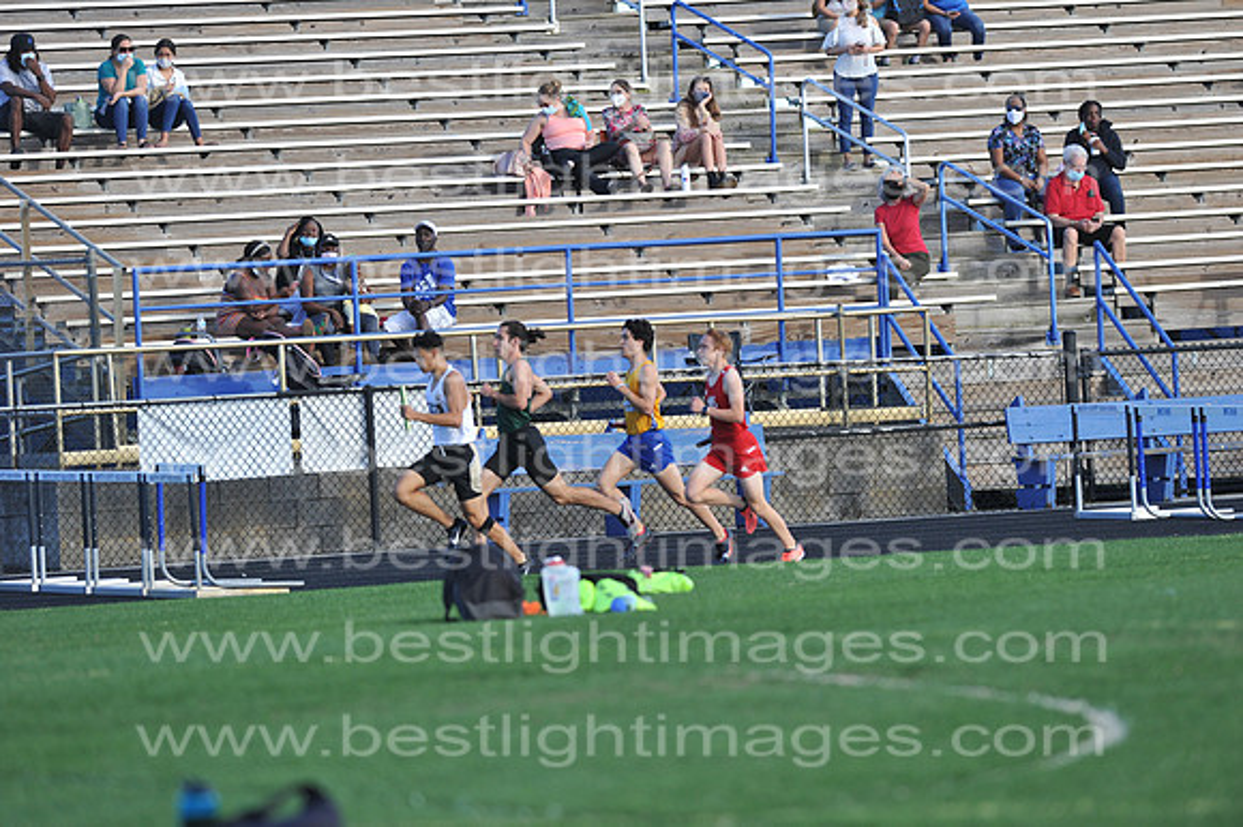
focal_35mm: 300
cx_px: 622
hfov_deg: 6.9
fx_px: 10352
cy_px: 414
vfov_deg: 4.6
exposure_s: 1/2000
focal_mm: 300
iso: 800
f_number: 4.5
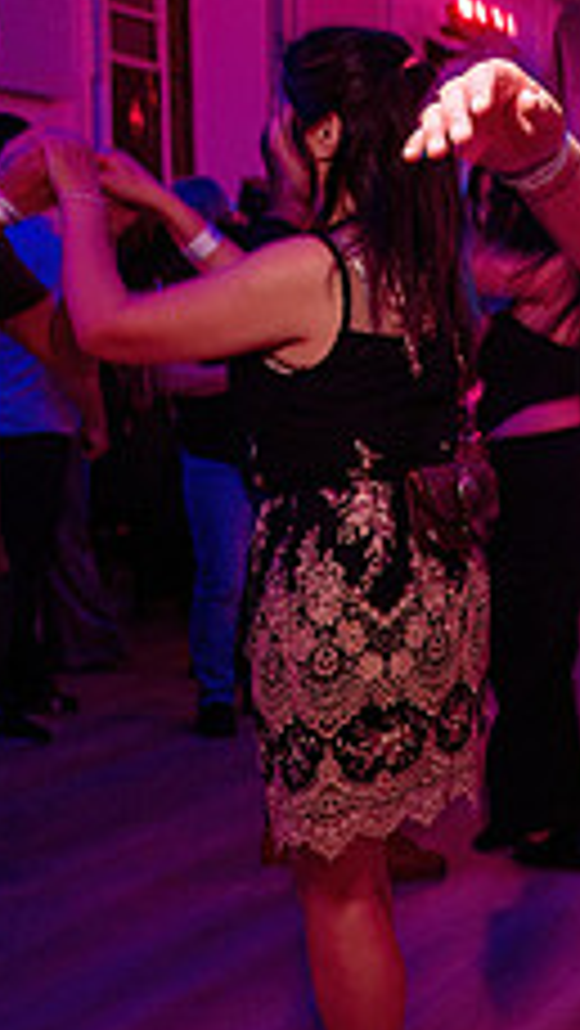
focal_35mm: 68
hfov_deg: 15.5
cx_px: 1017
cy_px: 590
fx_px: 1857
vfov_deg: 30.9
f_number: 3.5
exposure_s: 1/50
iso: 800
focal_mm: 24
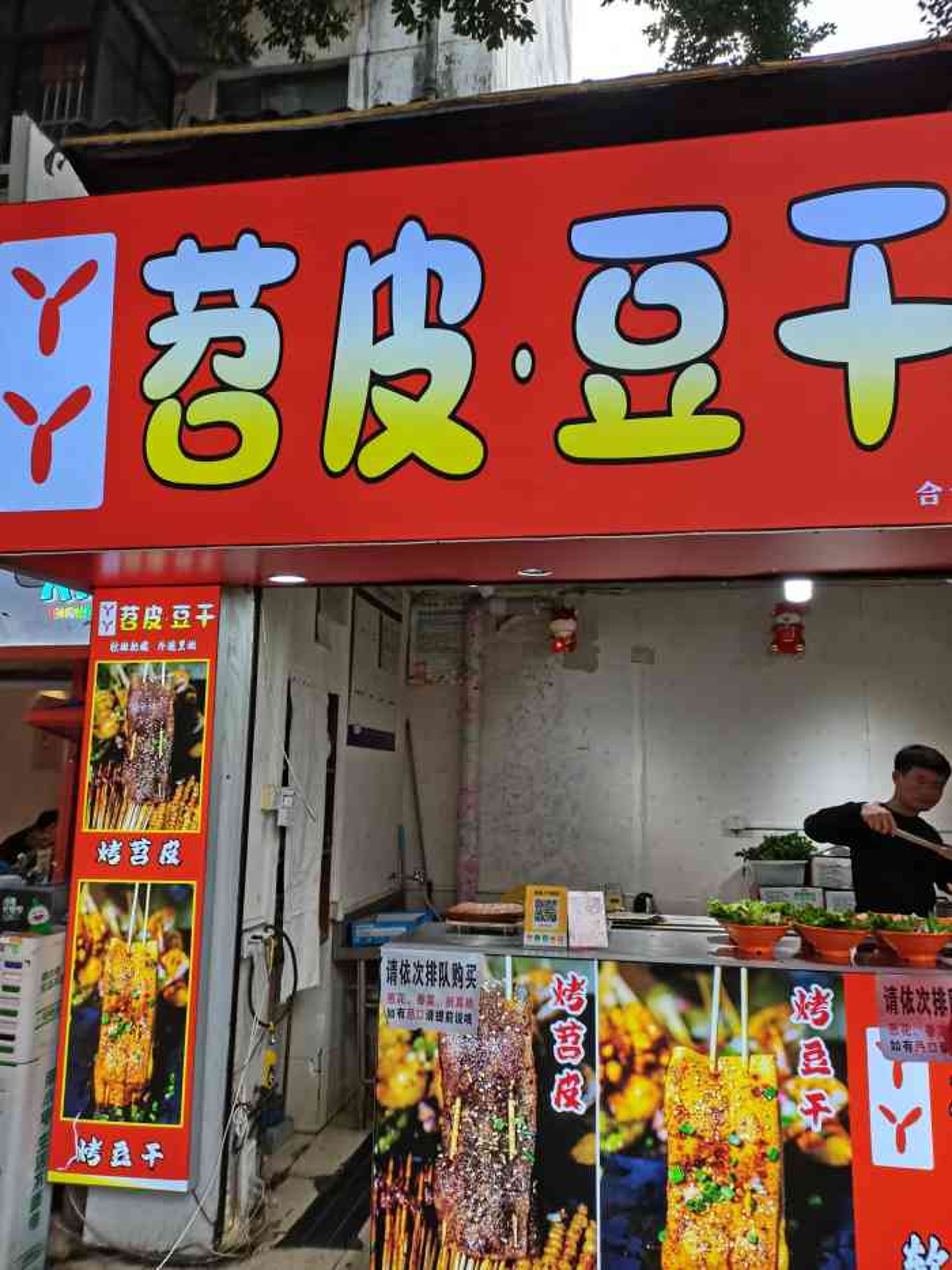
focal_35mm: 26
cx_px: 476
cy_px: 635
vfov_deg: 67.3
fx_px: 953
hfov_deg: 53.1
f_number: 1.8
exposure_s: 1/141
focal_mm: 5.58
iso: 50
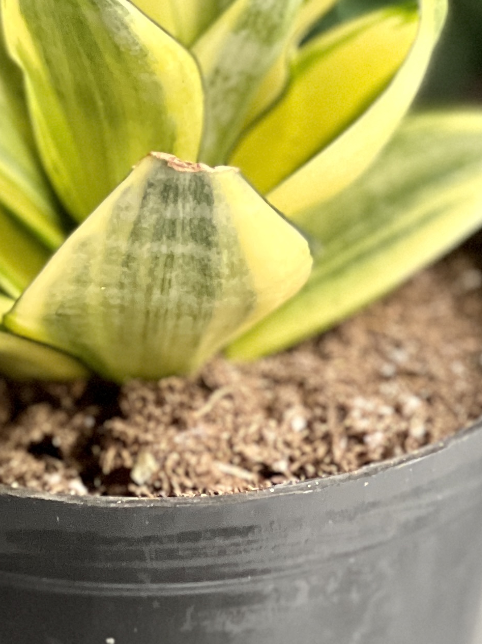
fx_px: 4643
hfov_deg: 5.9
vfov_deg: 7.9
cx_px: 82
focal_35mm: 250
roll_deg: -1.5
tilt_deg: -26.5
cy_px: 152
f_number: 2.8
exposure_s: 1/40
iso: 250
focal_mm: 9
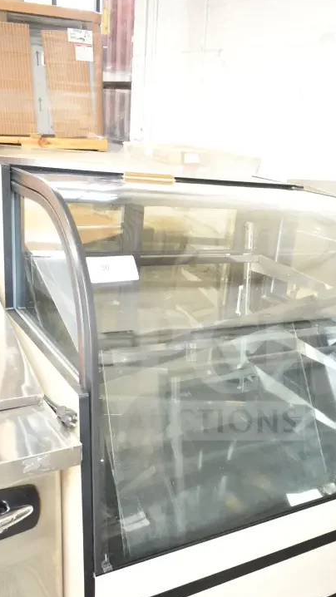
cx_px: 211
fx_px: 570
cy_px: 374
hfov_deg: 32.7
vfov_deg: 54.6
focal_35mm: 36
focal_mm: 18
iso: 500
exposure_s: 1/30
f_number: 3.5
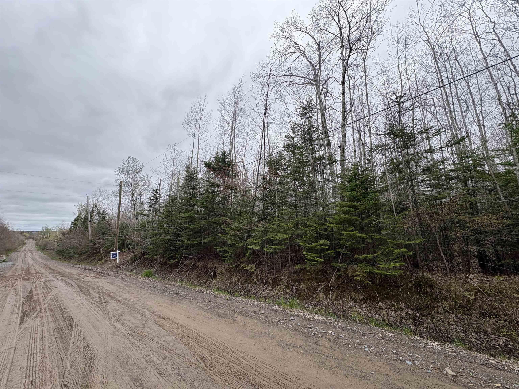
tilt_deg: +9.4
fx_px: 210
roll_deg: +0.2
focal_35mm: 14
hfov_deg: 102.1
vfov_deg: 85.7
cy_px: 194
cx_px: 260
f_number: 2.2
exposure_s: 1/641
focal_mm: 2.22
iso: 40
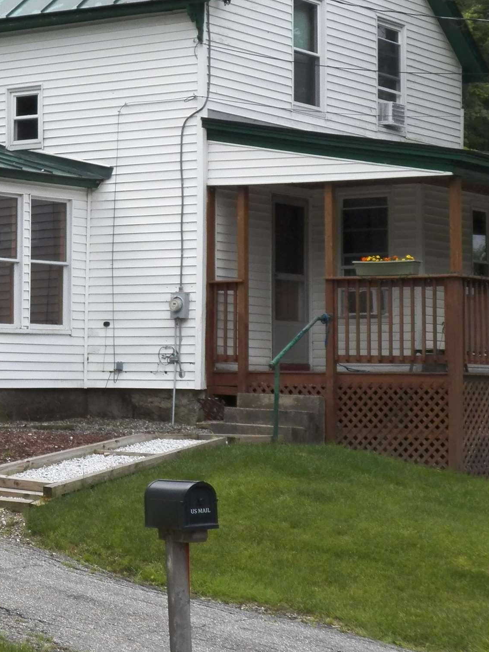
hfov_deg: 14.3
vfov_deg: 19.2
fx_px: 1922
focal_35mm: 102
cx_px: 37
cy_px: 220
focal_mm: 8.9
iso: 125
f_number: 4
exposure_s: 1/400
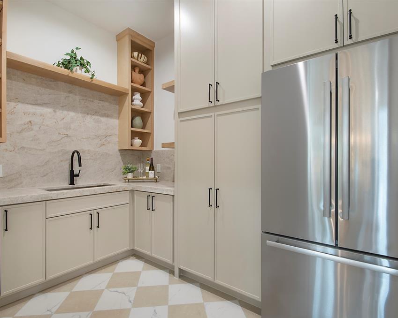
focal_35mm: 17
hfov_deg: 89.6
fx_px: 200
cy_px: 159
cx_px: 195
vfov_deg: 77.0
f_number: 11
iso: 100
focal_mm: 10
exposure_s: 1/1.67
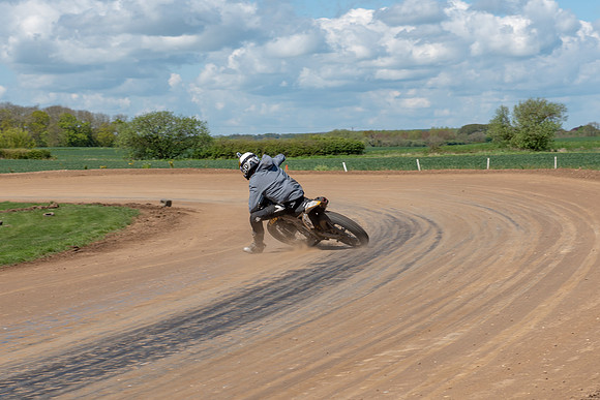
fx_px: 1583
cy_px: 242
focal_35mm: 95
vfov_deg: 14.4
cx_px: 292
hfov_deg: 21.5
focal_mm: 70
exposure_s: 1/200
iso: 100
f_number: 8
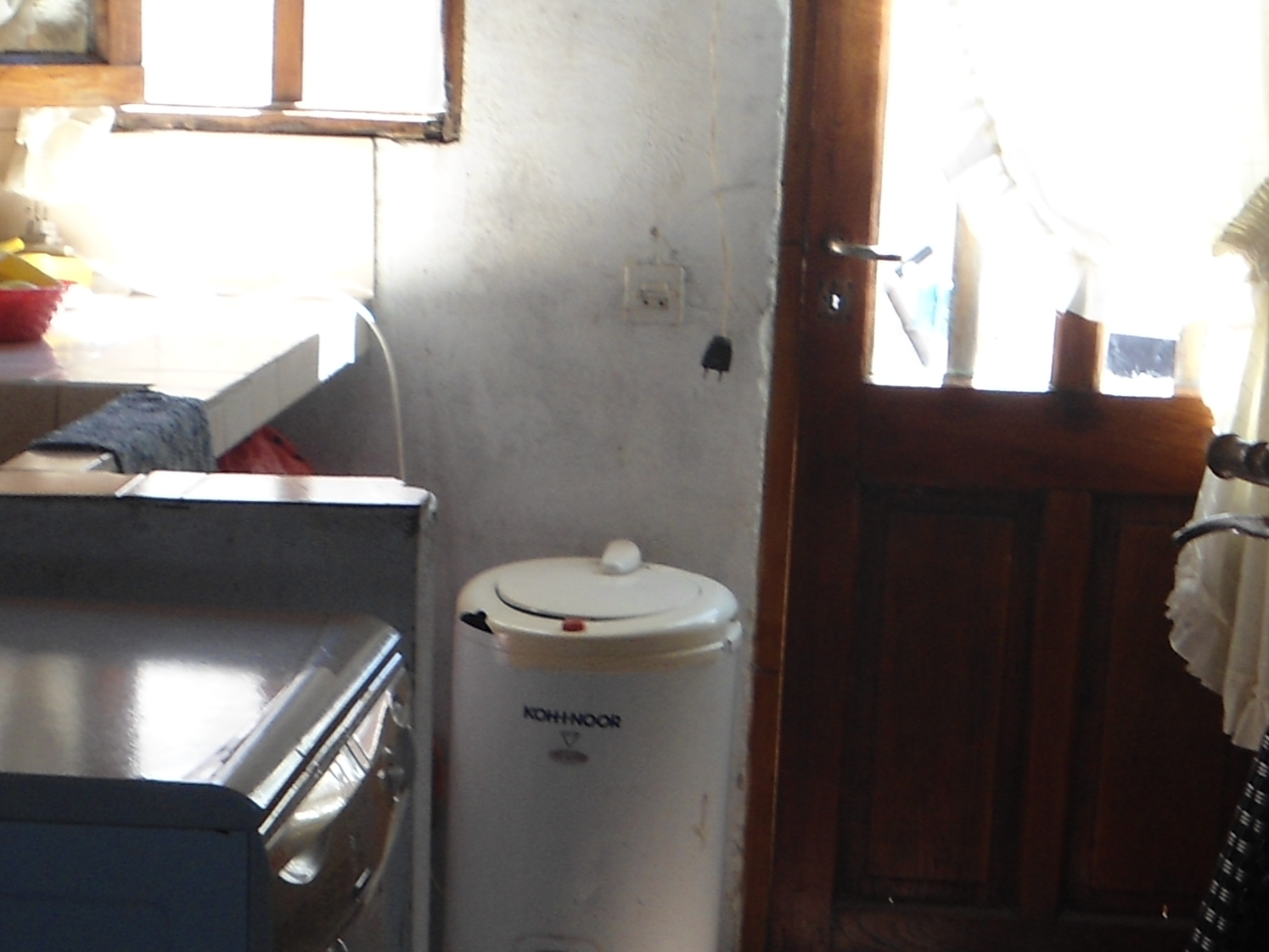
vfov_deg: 14.7
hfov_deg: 19.8
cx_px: 801
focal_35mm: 99
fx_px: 3629
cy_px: 895
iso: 80
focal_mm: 6.7
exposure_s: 1/40
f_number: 3.2
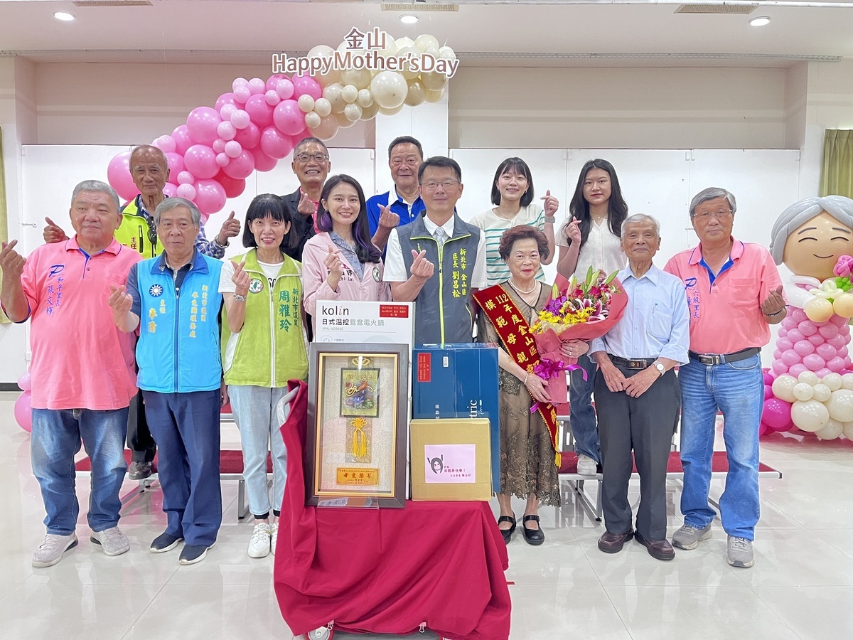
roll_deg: -0.8
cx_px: 426
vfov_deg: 53.1
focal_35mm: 26
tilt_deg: -3.9
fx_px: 641
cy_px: 320
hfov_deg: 67.3
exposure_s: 1/40
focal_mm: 5.1
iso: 500
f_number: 1.6
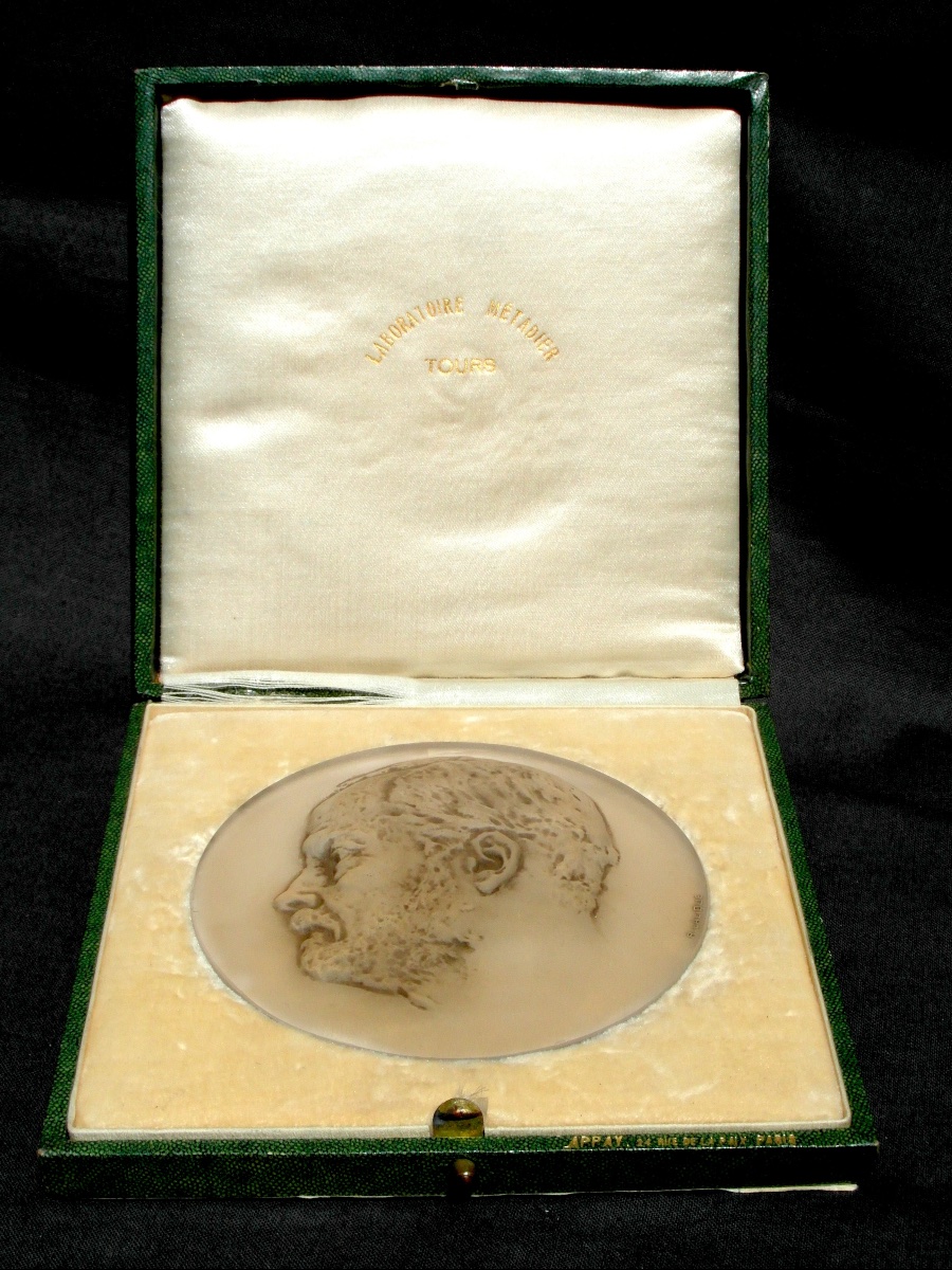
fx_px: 2273
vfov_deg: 31.2
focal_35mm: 62
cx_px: 476
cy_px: 635
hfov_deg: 23.7
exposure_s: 1/1500
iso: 80
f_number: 5.6
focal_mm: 10.2
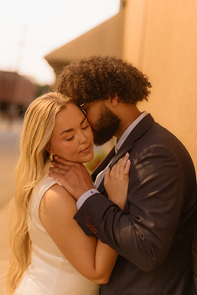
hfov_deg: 27.0
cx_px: 98
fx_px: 410
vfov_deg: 39.6
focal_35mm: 50
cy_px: 148
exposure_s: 1/125
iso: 1000
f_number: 1.4
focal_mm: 50
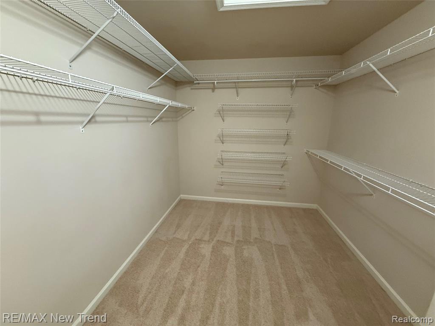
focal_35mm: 14
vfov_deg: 85.7
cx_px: 218
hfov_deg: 102.1
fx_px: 176
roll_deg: -0.5
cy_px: 163
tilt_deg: -12.7
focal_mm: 2.22
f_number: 2.2
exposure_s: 1/60
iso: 500
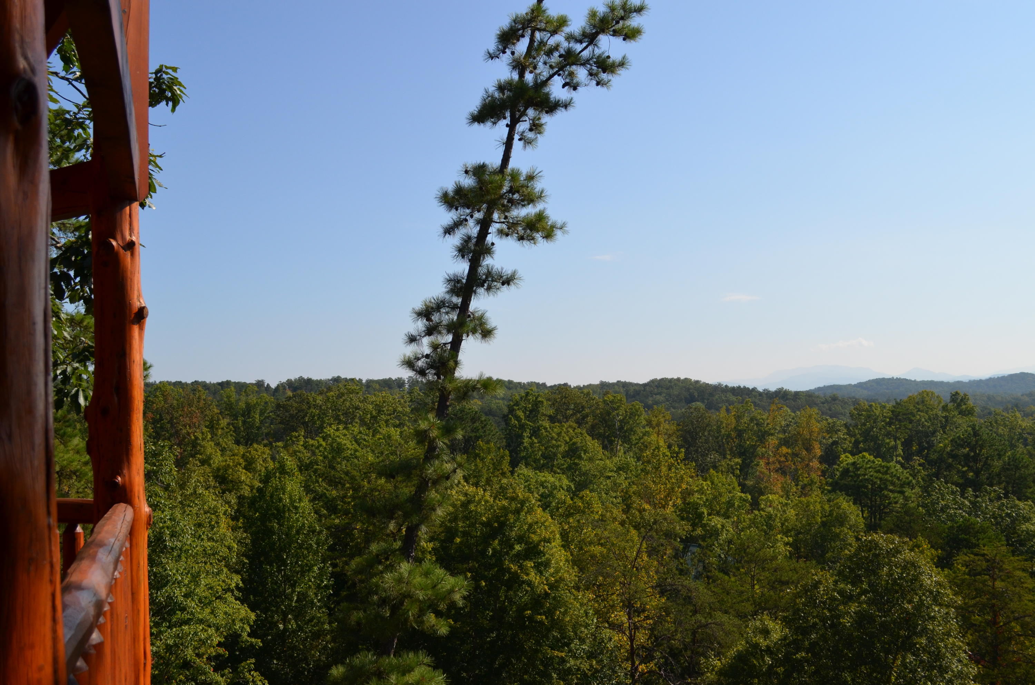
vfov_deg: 36.7
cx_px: 518
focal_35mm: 36
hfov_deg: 53.2
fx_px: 1033
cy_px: 342
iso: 400
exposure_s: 1/1600
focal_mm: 24
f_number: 6.3
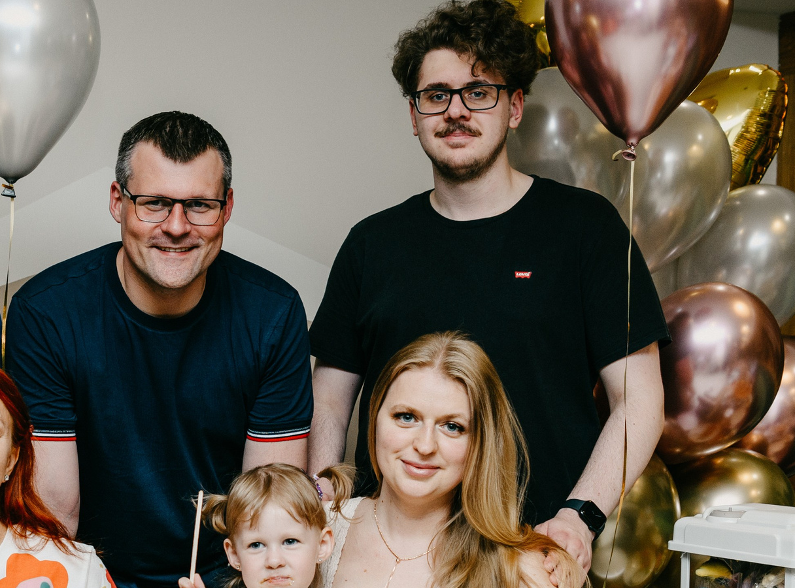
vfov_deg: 22.0
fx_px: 1486
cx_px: 140
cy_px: 492
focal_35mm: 65
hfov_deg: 29.2
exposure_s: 1/160
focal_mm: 27
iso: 125
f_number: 3.5
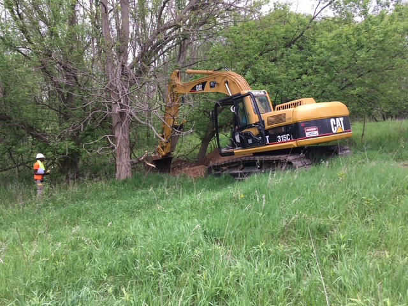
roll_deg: +1.4
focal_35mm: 29
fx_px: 342
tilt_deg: -9.6
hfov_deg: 61.7
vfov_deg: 48.2
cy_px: 153
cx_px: 204
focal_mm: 4.15
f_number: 2.2
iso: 25
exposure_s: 1/275
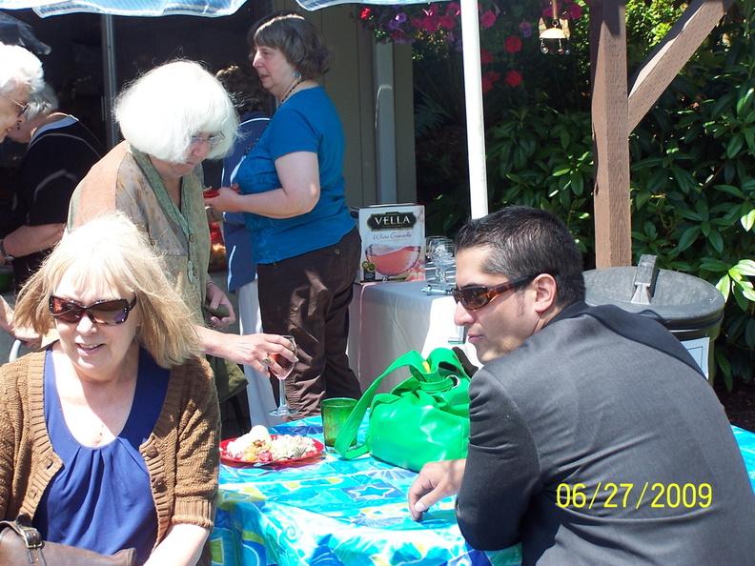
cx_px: 378
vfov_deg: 18.0
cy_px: 283
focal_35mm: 82
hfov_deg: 23.8
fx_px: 1788
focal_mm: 13.7
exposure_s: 1/250
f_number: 3.2
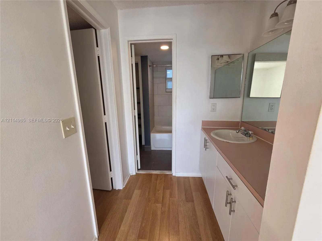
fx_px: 121
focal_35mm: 13
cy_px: 120
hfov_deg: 106.2
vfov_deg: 89.9
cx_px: 161
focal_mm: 2.2
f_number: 2.2
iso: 80
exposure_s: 1/120
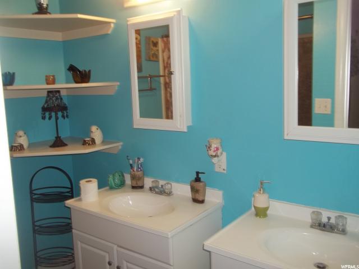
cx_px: 180
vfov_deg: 44.2
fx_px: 332
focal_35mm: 32
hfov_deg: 56.8
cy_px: 134
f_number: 2.9
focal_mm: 5.7
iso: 64
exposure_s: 1/30
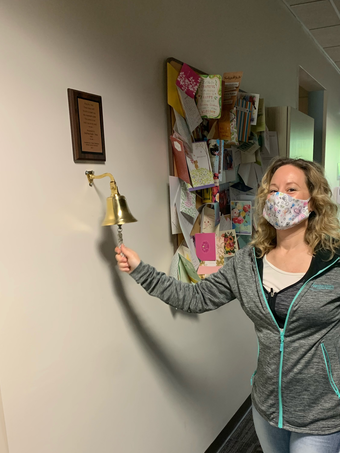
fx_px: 458
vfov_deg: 51.8
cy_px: 297
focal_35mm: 35
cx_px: 211
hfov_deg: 40.4
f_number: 1.8
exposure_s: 1/41
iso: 160
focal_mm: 4.25
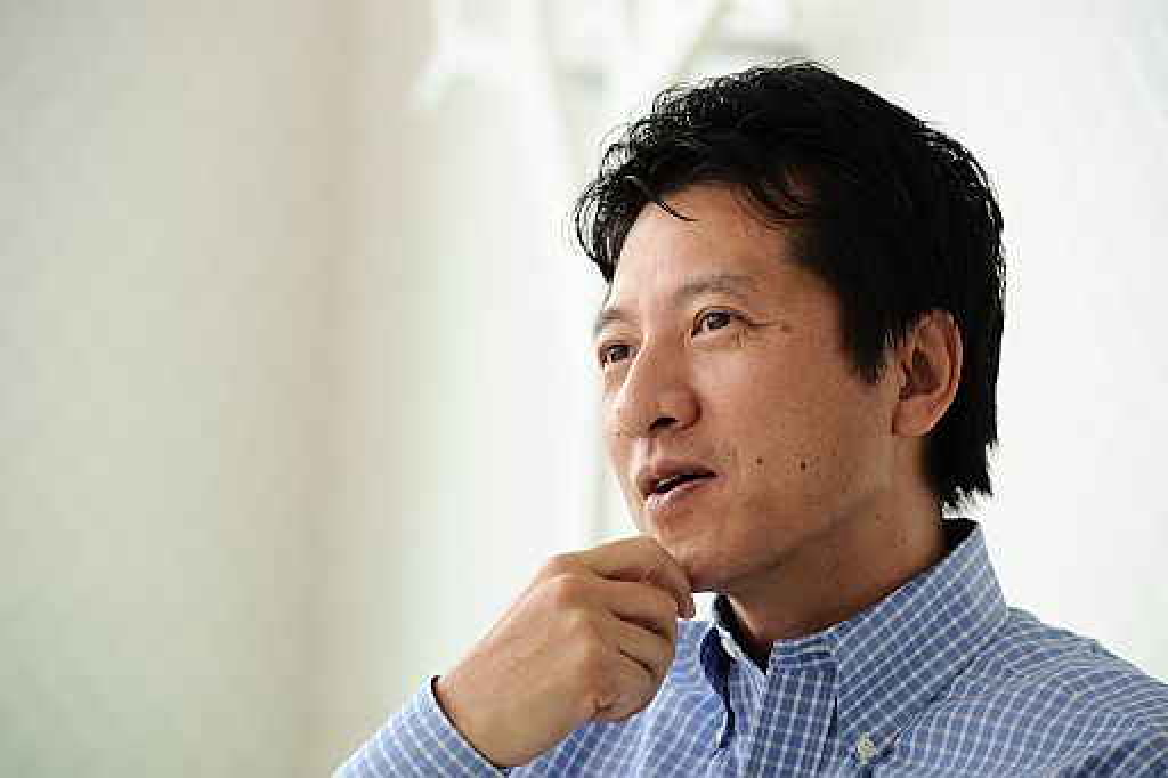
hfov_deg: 11.1
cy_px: 389
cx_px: 584
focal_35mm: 185
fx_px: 6000
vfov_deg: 7.4
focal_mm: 185
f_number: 6.3
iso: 400
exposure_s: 1/200
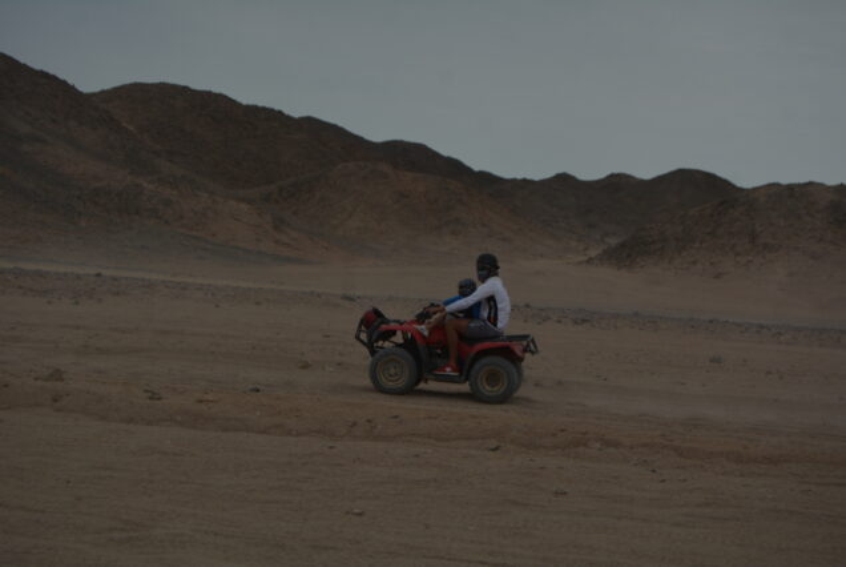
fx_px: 1836
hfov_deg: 26.0
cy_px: 284
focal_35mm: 78
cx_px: 423
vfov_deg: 17.5
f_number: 5.6
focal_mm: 52
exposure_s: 1/1000
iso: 100
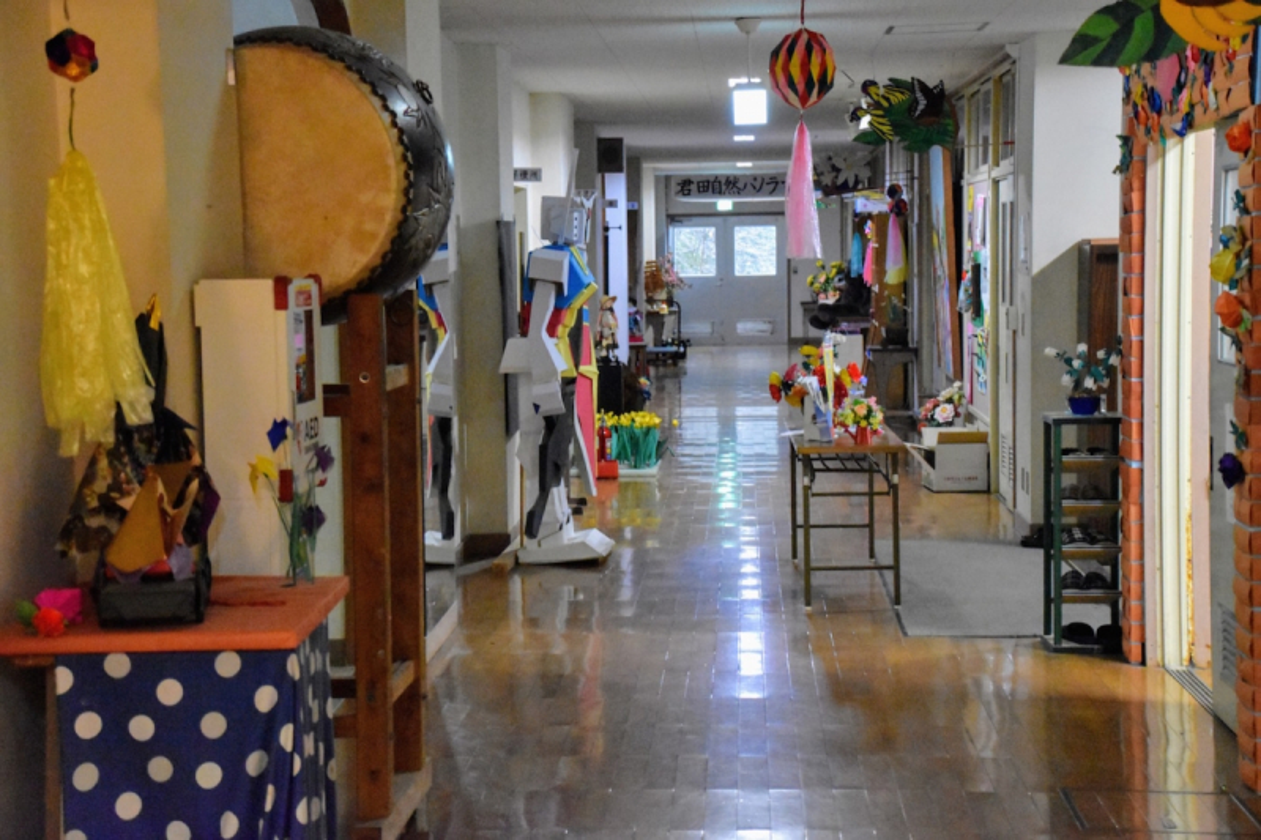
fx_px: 2521
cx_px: 630
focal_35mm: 72
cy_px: 420
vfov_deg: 18.9
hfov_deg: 28.1
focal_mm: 48
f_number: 4.5
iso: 8000
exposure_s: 1/60
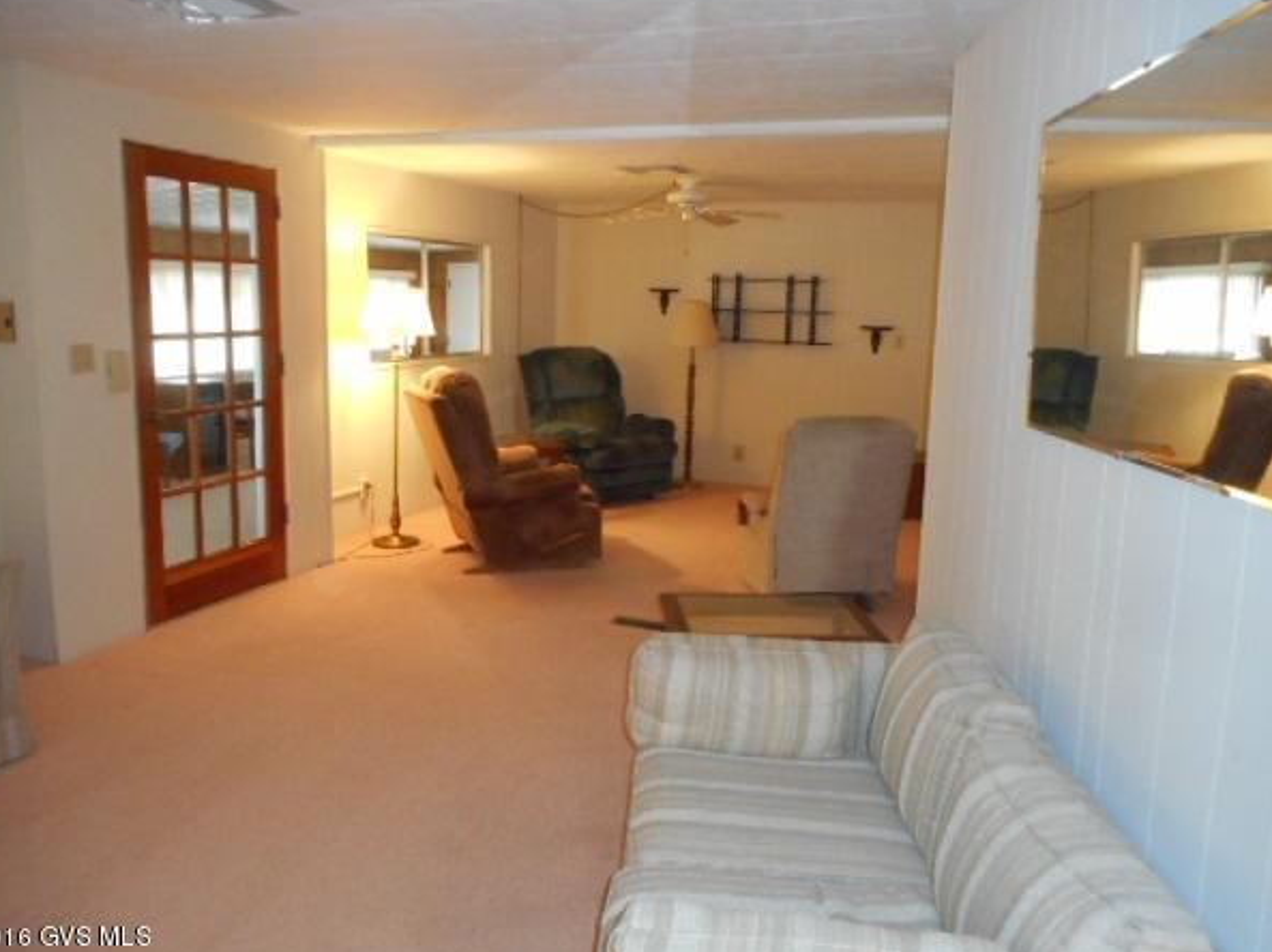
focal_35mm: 27
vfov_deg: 51.3
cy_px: 465
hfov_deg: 65.4
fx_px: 992
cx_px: 626
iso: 500
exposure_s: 1/25
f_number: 3.7
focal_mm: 4.5
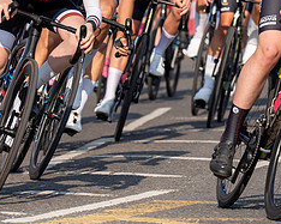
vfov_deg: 3.0
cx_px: 61
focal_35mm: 523
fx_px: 4348
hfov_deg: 3.7
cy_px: -35
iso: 160
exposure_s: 1/1000
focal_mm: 131
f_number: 4
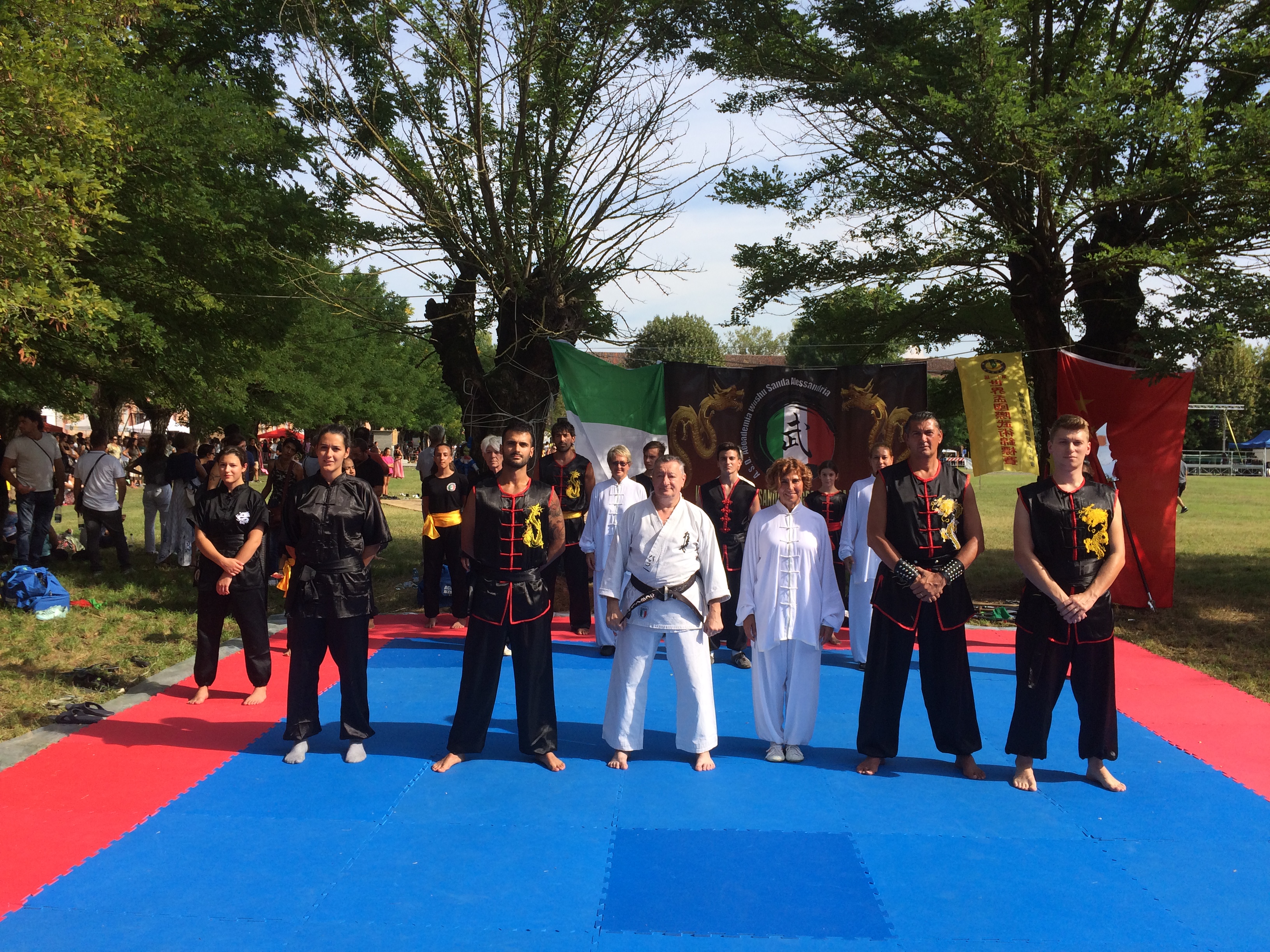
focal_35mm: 29
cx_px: 635
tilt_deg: -1.5
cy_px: 476
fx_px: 1064
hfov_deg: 61.7
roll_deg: -0.6
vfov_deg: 48.2
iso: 32
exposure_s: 1/1466
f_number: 2.2
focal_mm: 4.15
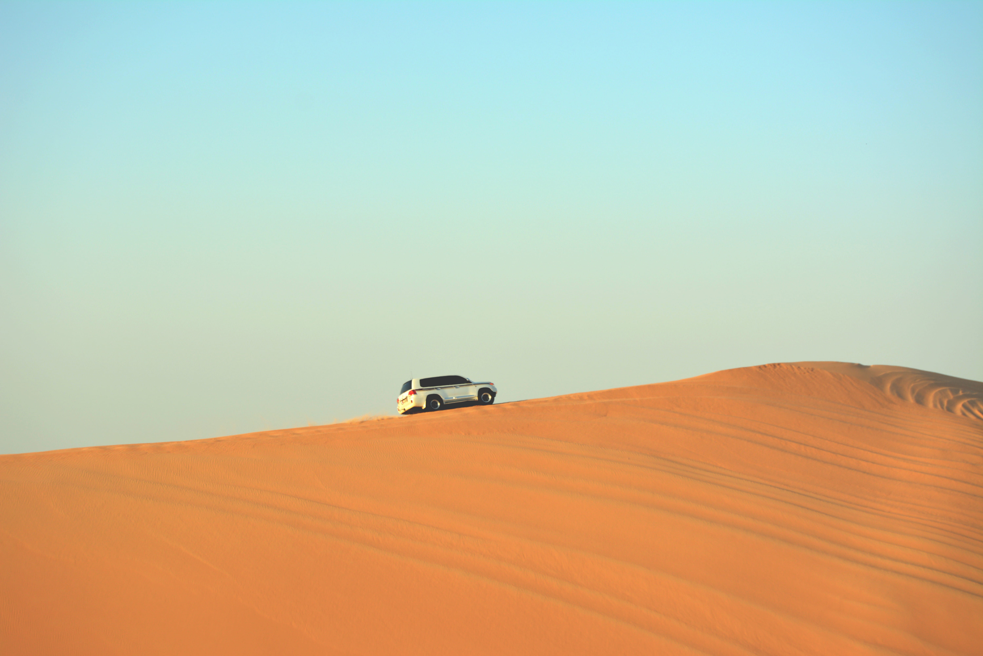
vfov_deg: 16.6
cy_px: 328
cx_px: 492
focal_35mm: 82
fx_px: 2253
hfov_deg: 24.6
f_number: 8
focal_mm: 55
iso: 110
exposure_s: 1/250
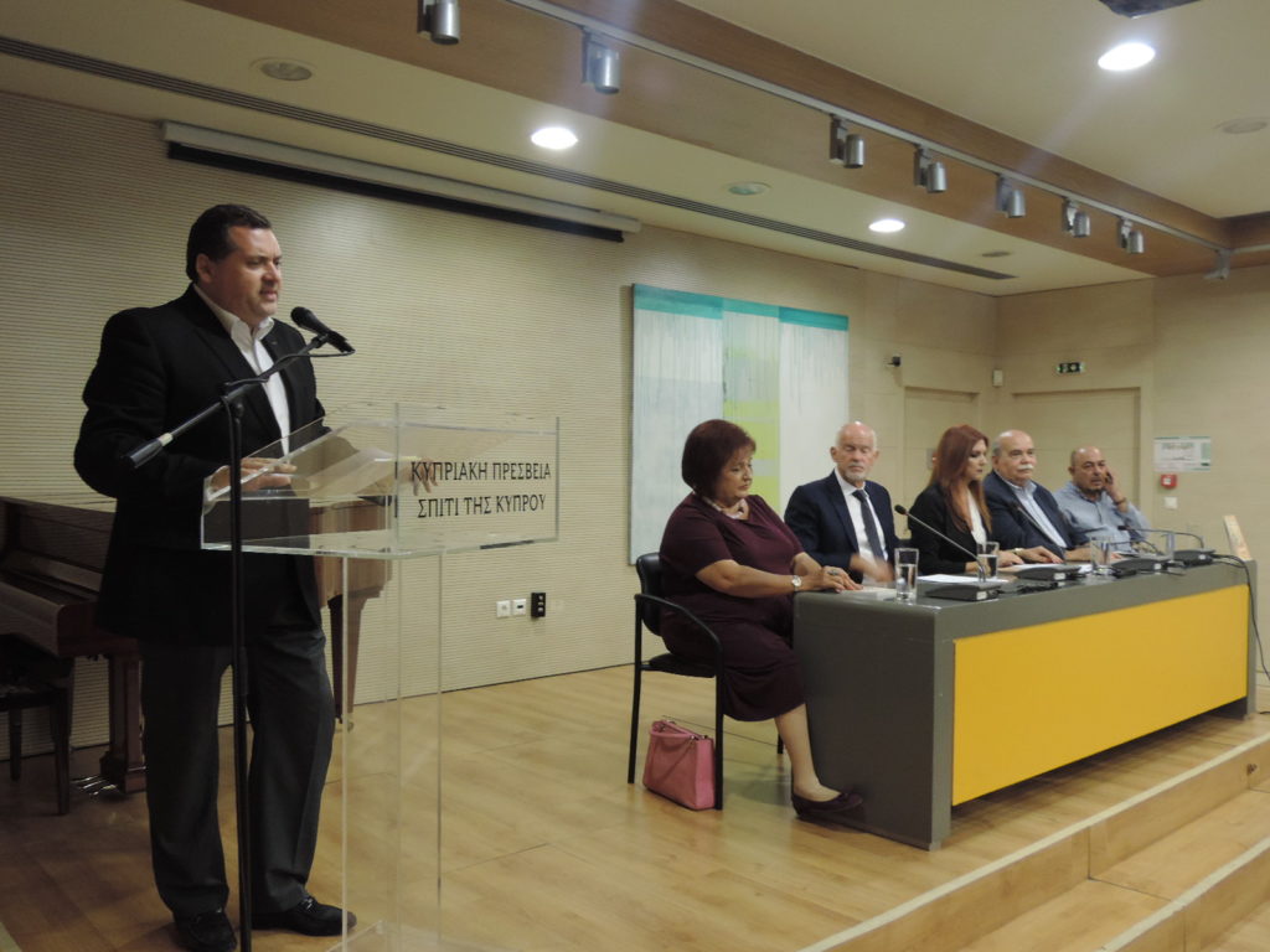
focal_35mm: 30
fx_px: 1101
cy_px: 476
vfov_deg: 46.8
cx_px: 635
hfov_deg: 60.0
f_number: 3.1
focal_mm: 5.3
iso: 400
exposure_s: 1/25
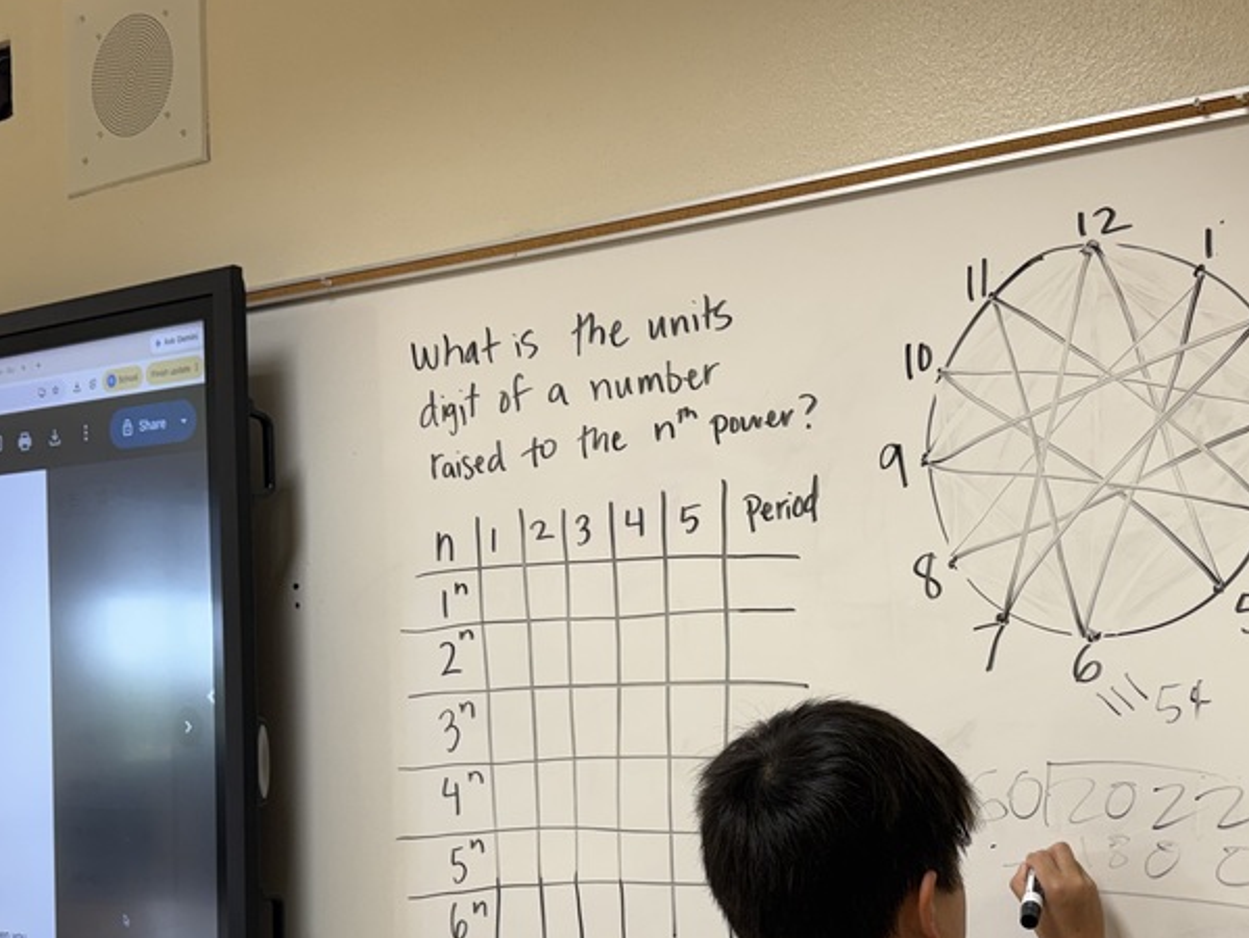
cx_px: 696
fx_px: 1480
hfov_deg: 45.7
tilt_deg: -0.7
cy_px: 711
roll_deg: +1.1
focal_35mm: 41
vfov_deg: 34.4
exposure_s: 1/120
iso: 100
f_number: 1.78
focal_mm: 6.76
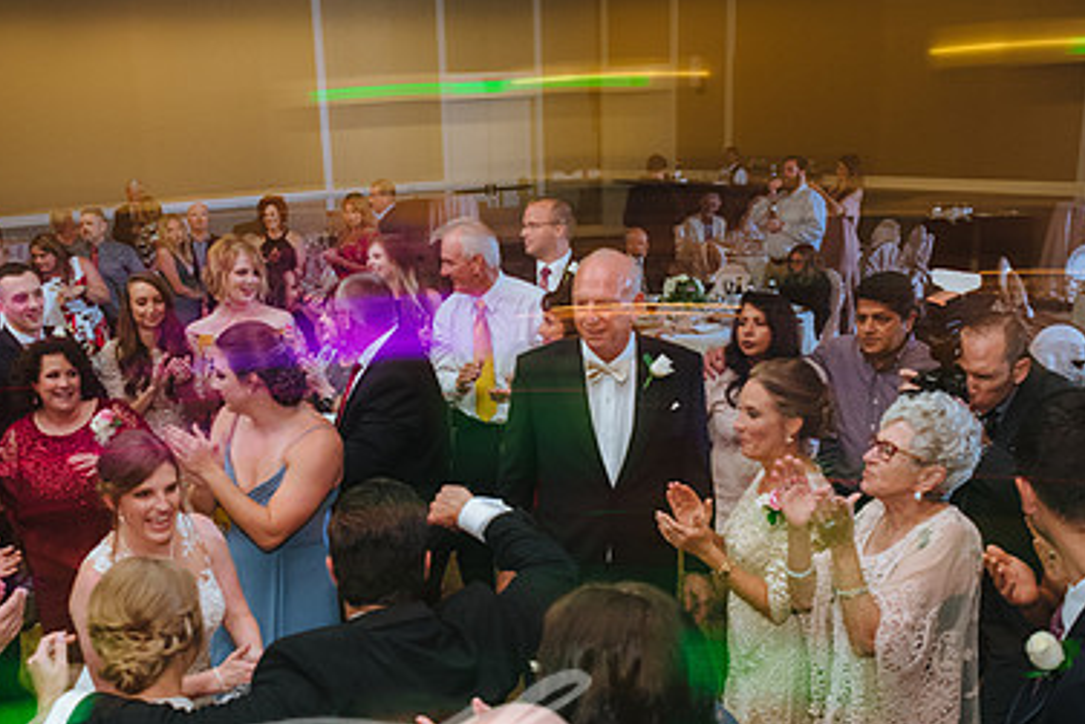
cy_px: 506
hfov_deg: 51.5
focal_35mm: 37
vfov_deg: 35.5
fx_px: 1116
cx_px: 424
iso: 1250
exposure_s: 1/50
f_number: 2.8
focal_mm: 24
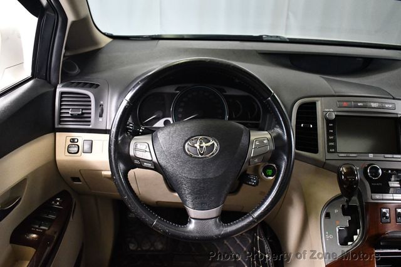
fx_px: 367
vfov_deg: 39.9
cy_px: 134
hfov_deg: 57.2
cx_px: 200
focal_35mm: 33
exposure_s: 1/60
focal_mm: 22
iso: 7200
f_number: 3.8
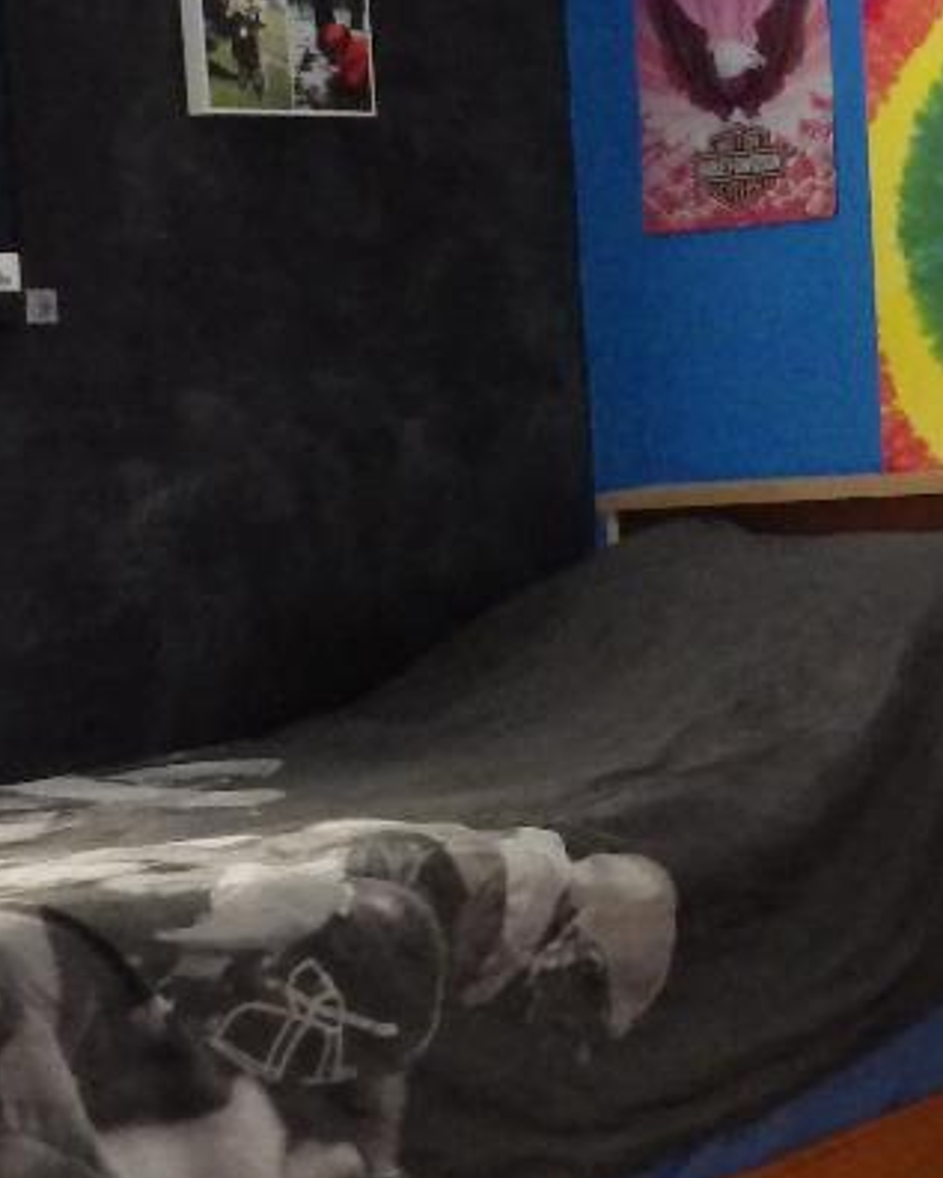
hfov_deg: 18.0
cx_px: 1309
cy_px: 393
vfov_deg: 24.3
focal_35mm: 78
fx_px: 2720
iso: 640
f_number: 3.1
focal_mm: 4
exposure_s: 1/45
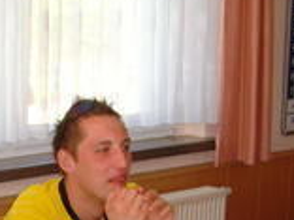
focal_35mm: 125
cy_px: 294
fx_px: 1062
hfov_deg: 15.6
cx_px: 38
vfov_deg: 11.5
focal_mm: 6.6
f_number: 3.5
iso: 200
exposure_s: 1/60
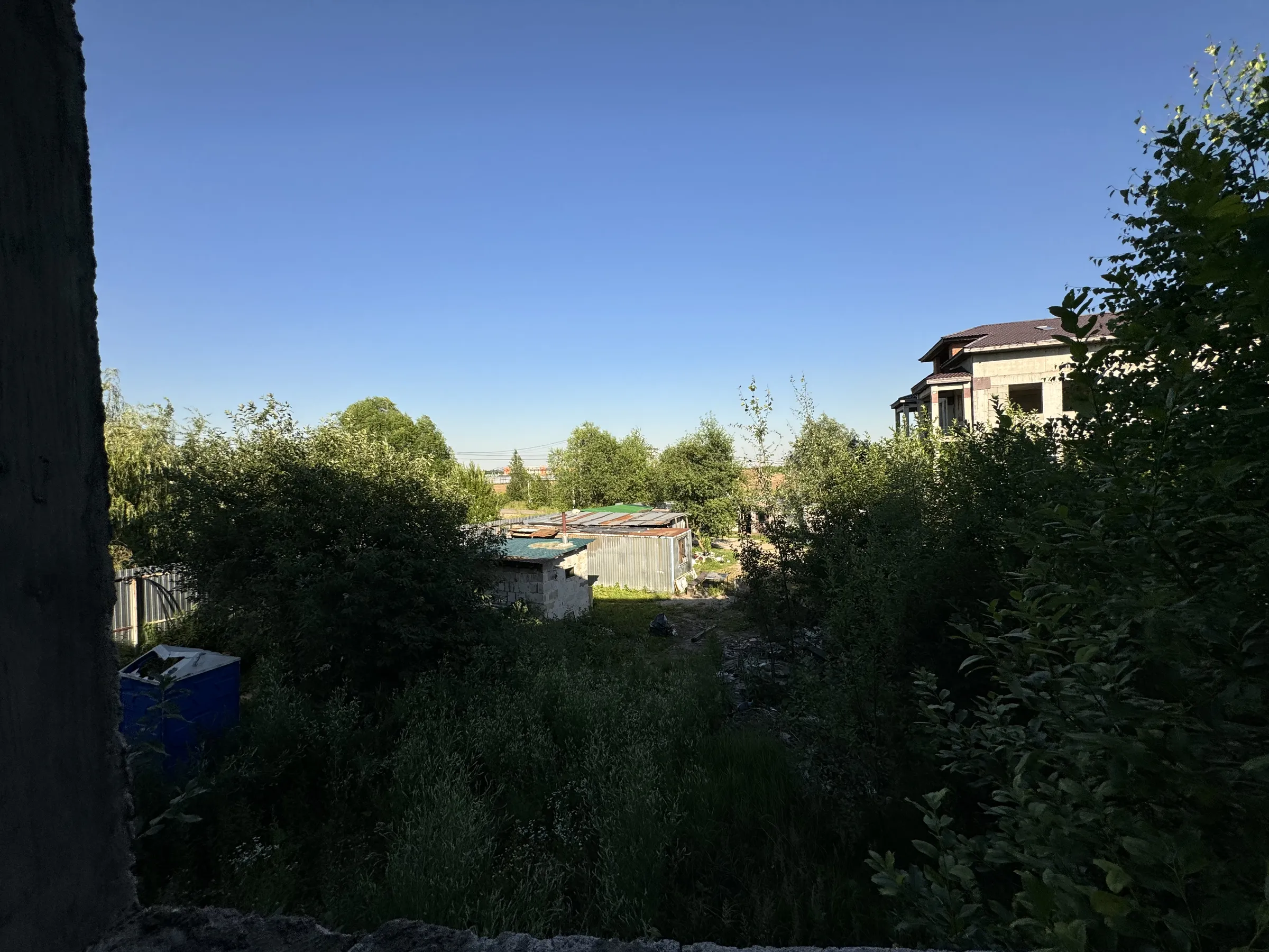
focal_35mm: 14
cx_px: 634
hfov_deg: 102.1
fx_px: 513
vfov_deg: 85.7
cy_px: 476
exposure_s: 1/1672
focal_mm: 2.22
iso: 50
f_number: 2.2
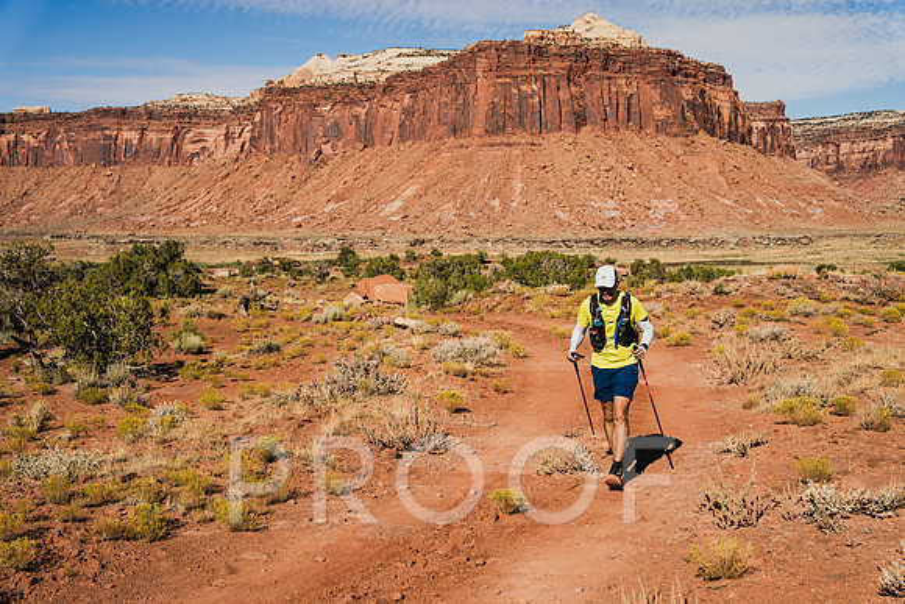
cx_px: 452
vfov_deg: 29.9
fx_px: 1131
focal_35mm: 45
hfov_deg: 43.6
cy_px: 302
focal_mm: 45
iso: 100
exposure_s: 1/1000
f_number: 5
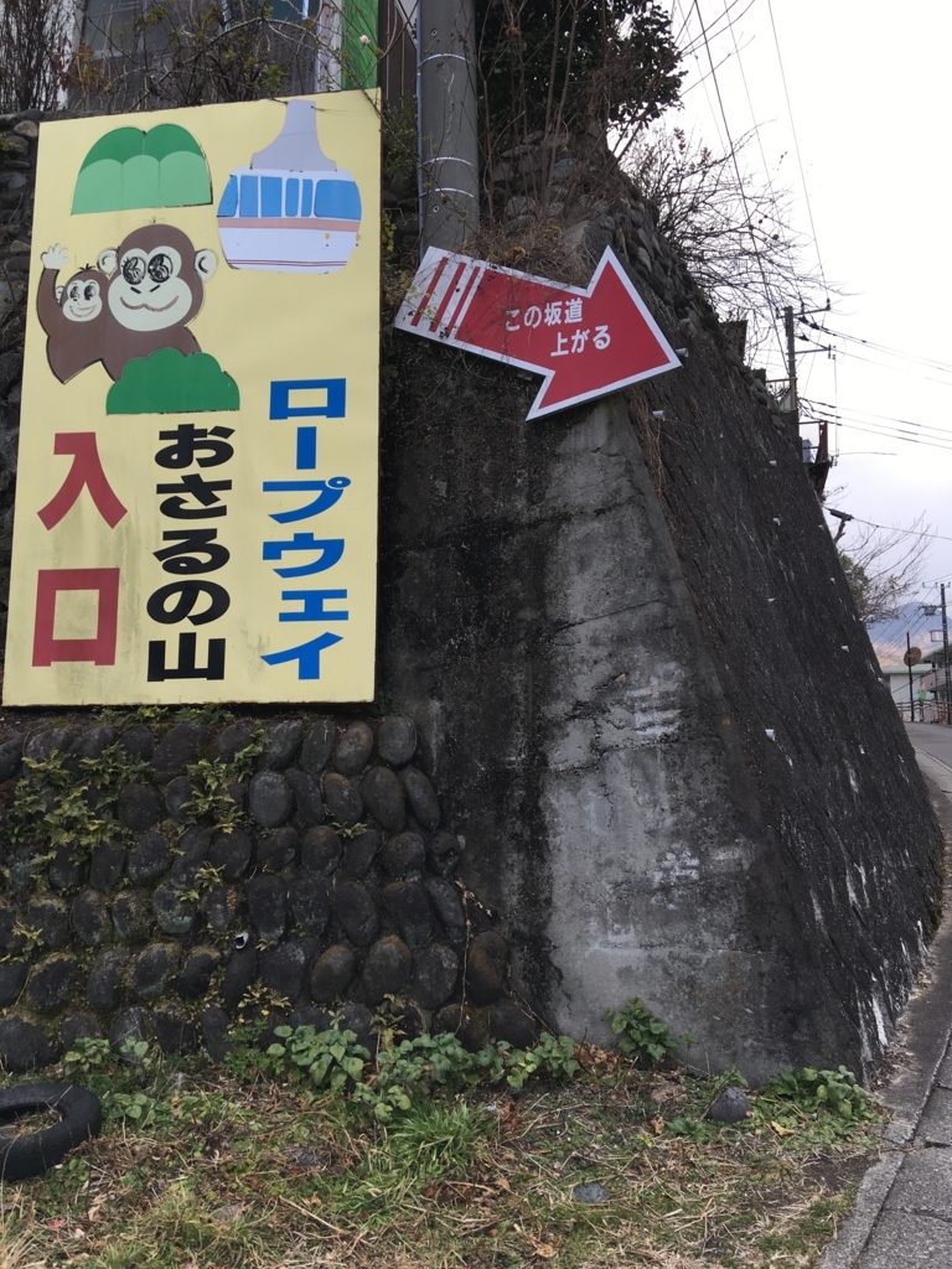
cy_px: 634
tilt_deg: +11.3
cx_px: 476
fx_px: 1063
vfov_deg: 61.7
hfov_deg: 48.2
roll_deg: +1.4
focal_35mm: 29
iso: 25
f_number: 2.2
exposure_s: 1/203
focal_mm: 4.15
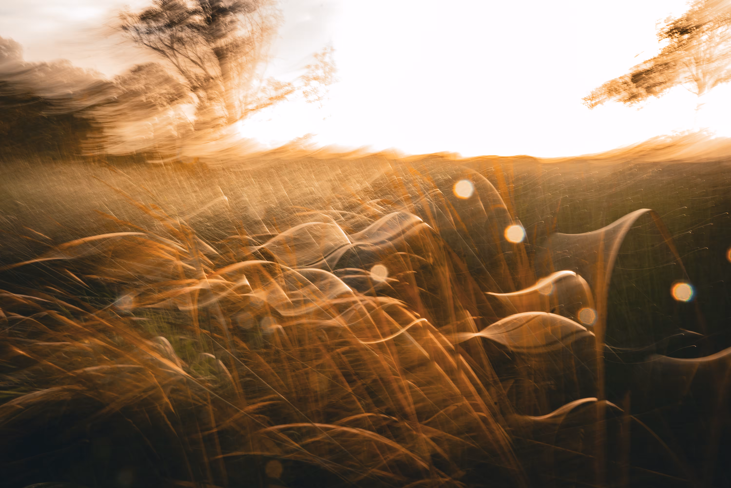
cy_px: 244
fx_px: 487
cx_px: 366
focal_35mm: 24
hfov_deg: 73.7
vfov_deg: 53.1
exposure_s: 1/3
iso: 100
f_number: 22
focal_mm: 24
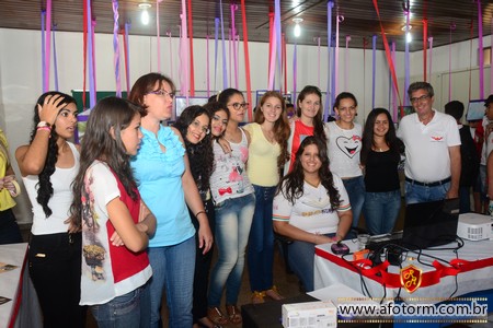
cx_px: 246
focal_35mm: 30
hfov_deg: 61.9
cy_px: 164
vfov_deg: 43.6
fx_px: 411
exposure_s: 1/80
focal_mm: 20
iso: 800
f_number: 5.6
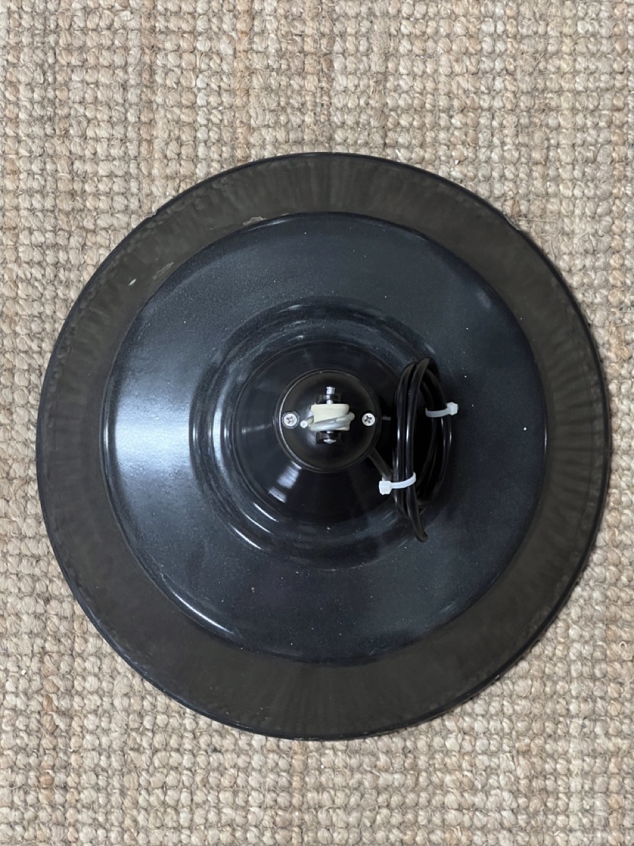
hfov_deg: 19.1
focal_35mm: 77
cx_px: 317
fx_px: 1880
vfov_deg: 25.3
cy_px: 423
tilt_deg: -85.9
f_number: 2.8
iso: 800
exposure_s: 1/25
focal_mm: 9
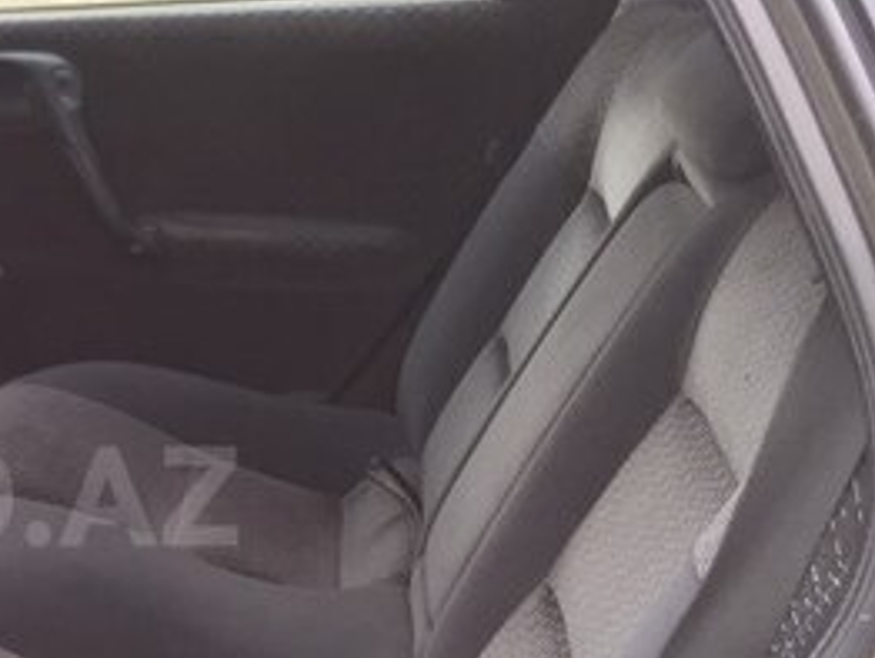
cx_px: -104
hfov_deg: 24.7
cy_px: 496
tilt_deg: -23.7
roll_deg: -1.9
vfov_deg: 20.0
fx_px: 1847
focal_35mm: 73
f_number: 2.2
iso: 50
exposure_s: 1/100
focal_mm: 4.15
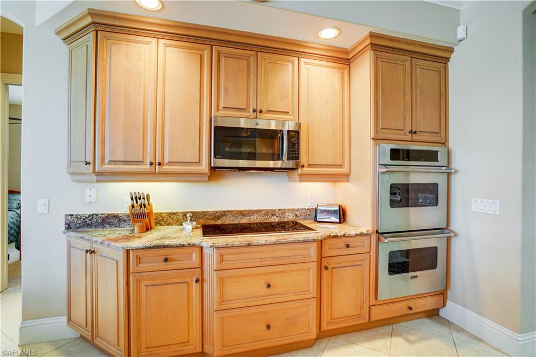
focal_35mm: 16
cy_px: 178
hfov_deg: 96.8
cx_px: 268
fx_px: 238
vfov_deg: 73.7
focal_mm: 16
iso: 400
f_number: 8
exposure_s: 1/3.33
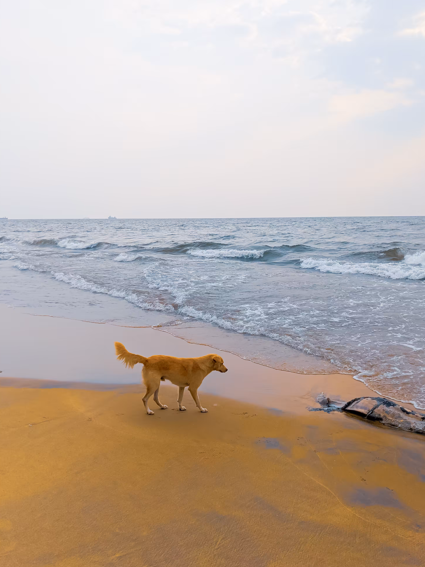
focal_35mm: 28
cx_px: 212
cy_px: 285
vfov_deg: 63.4
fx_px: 458
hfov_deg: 49.7
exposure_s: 1/3300
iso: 79
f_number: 1.7
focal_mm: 4.38
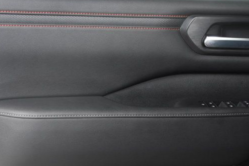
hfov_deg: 27.2
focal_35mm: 74
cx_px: 170
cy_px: 158
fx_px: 512
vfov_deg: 18.1
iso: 100
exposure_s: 1/160
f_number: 4.5
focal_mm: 24
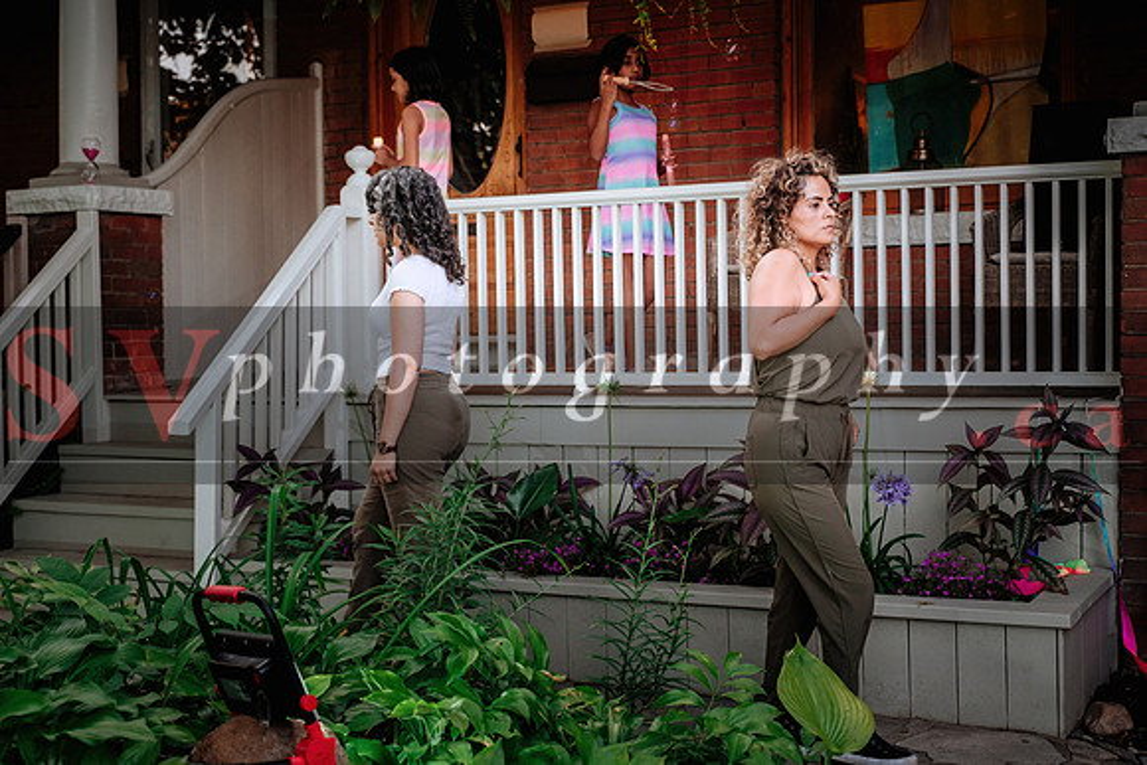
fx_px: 1530
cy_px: 382
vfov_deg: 28.1
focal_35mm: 48
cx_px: 574
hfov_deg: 41.1
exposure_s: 1/250
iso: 800
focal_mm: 32.1
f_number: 2.8
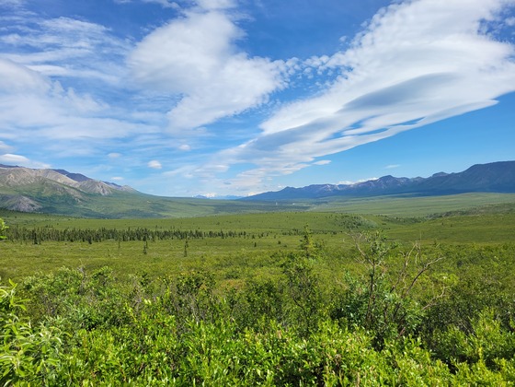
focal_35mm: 26
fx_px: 387
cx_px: 258
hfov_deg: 67.3
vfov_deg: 53.1
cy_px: 194
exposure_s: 1/3381
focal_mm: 5.4
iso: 40
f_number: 1.8
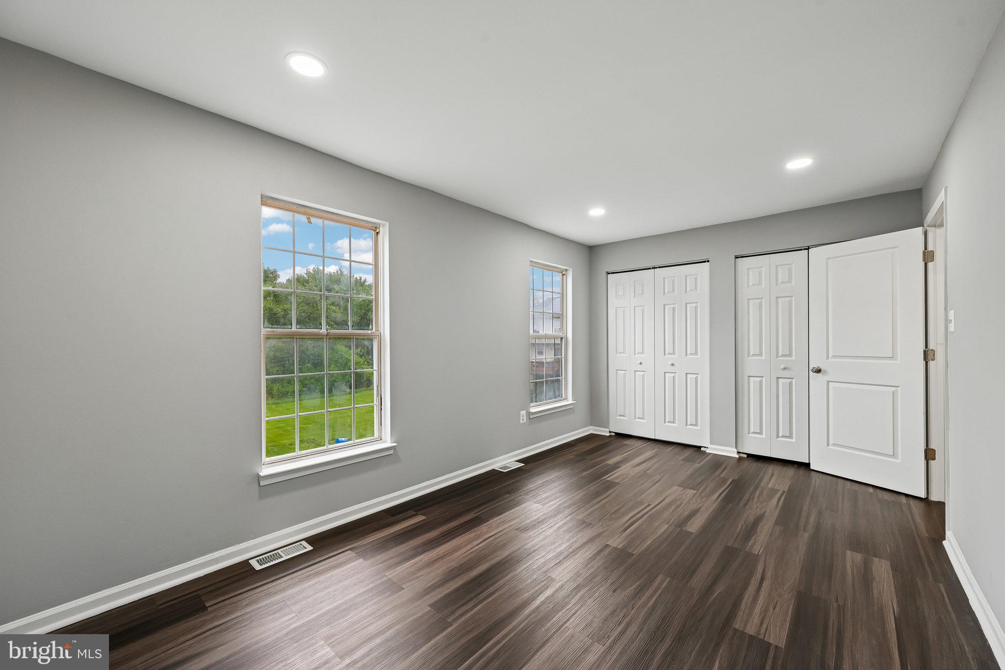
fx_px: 391
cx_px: 502
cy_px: 335
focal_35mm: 14
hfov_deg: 104.3
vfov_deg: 81.2
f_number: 8
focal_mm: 14
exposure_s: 1/15
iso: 140
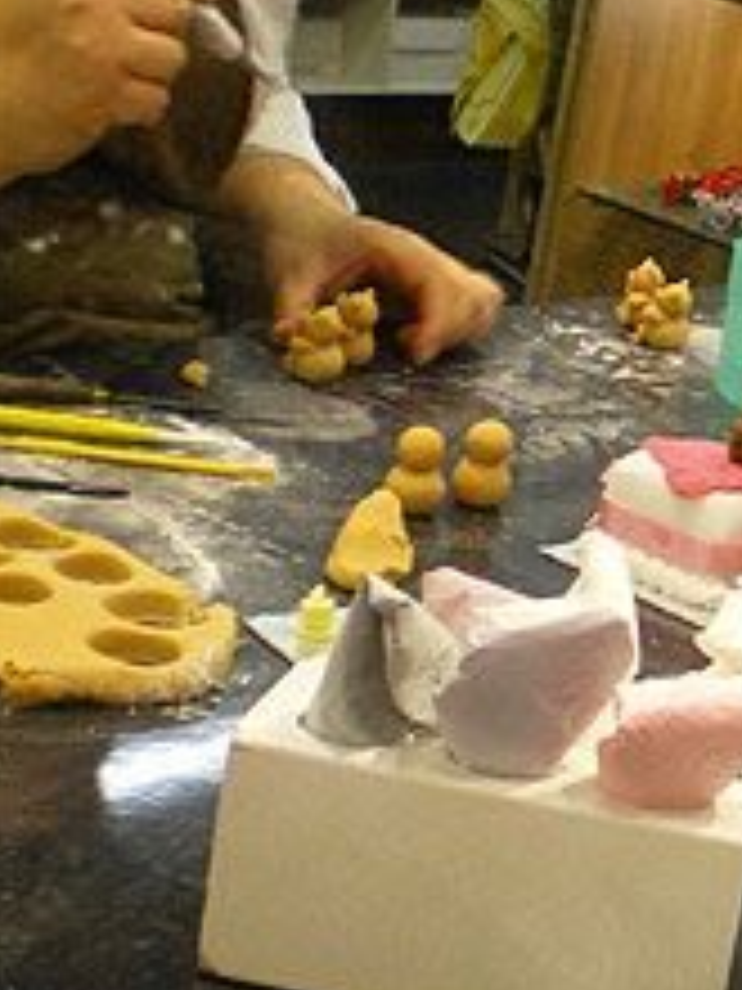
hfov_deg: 15.9
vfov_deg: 21.7
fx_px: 2572
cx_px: 863
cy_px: 374
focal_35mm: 90
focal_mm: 6.3
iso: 160
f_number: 3.1
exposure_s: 1/30
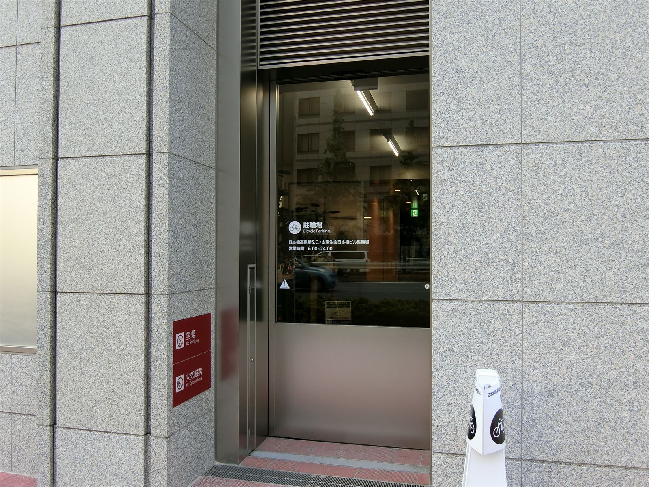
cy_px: 244
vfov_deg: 46.8
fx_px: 562
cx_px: 324
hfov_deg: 60.0
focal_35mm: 30
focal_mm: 6.4
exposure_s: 1/125
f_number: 3.3
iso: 80
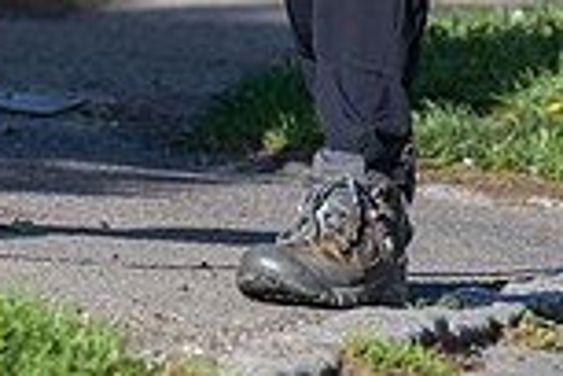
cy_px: -781
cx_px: -801
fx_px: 20173
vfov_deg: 1.1
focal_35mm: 1290
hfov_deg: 1.6
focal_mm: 200
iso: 400
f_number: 2.8
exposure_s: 1/5000
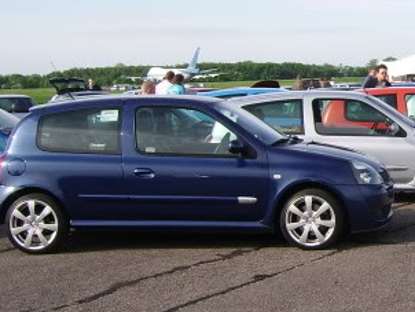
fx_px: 900
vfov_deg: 19.6
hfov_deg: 24.7
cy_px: 117
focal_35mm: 75
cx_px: 419
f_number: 5.8
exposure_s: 1/192
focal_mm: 5.95
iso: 50
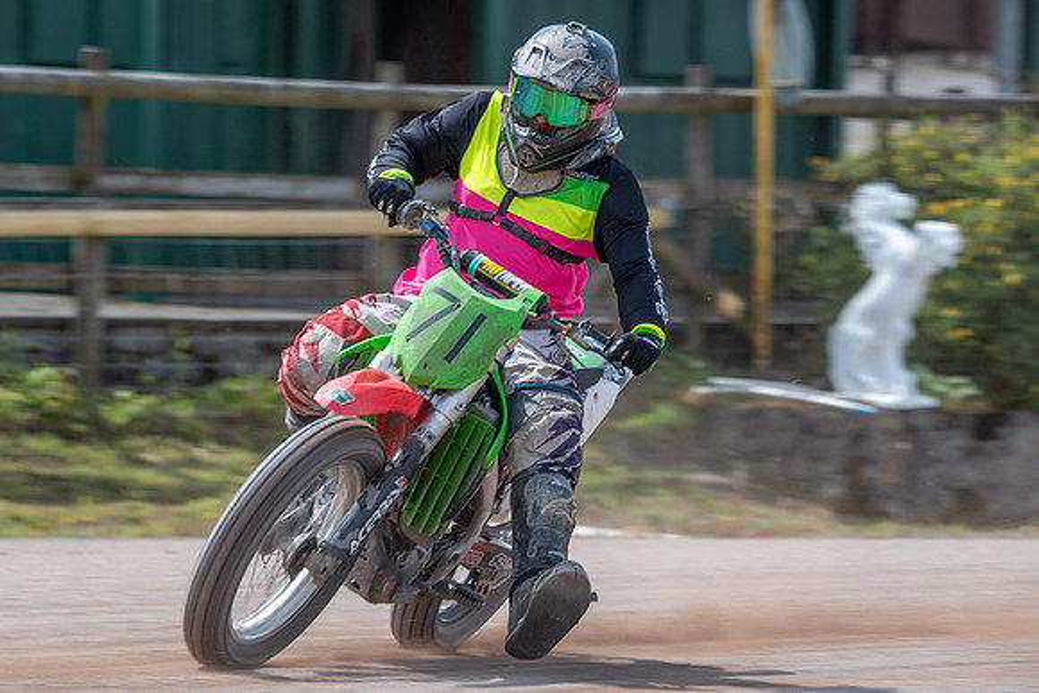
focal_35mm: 347
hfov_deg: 5.9
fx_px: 10028
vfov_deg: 4.0
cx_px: 429
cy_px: 392
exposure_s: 1/250
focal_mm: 280
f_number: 8
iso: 160
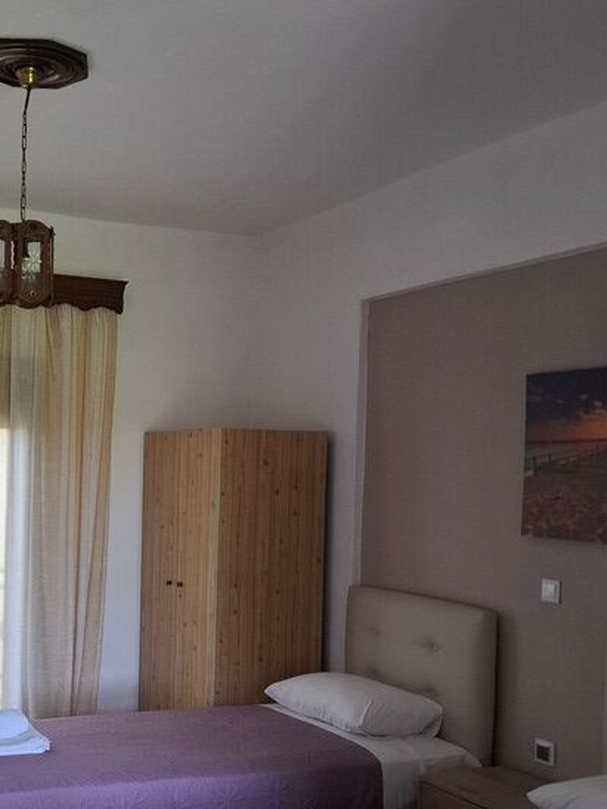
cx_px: 92
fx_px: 1005
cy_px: 492
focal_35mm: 43
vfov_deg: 43.6
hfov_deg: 32.3
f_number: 1.8
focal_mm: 5.54
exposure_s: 1/100
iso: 100
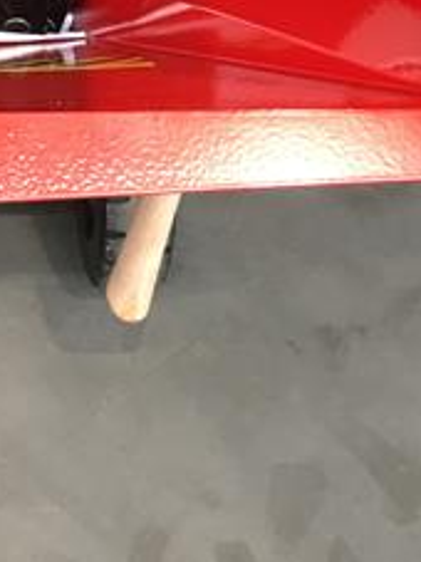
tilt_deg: -37.4
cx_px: -104
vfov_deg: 20.1
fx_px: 1477
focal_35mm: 91
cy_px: -129
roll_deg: +0.5
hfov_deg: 15.5
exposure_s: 1/33
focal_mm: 4.15
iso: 80
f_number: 2.2
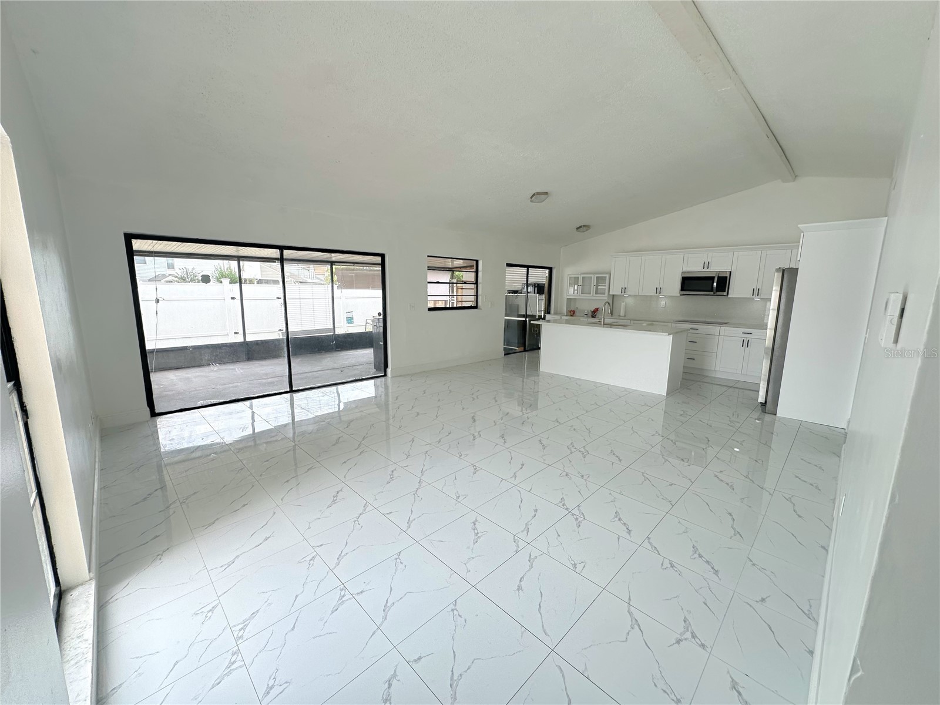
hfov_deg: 102.1
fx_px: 380
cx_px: 470
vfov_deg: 85.7
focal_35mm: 14
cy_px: 352
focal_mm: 2.22
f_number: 2.2
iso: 40
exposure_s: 1/174
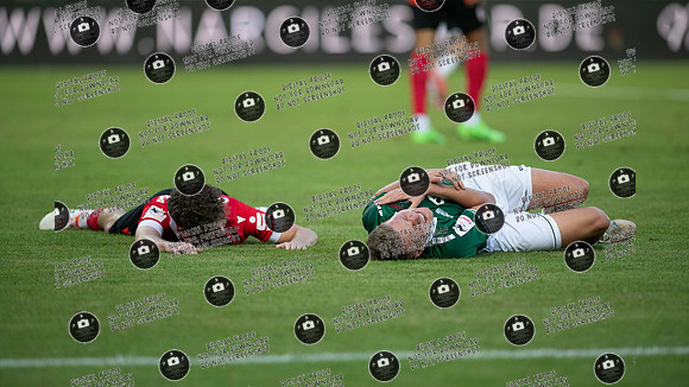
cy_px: 204
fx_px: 5740
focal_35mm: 314
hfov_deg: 6.9
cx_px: 344
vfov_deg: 3.9
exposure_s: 1/1600
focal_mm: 300
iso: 1800
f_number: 3.2
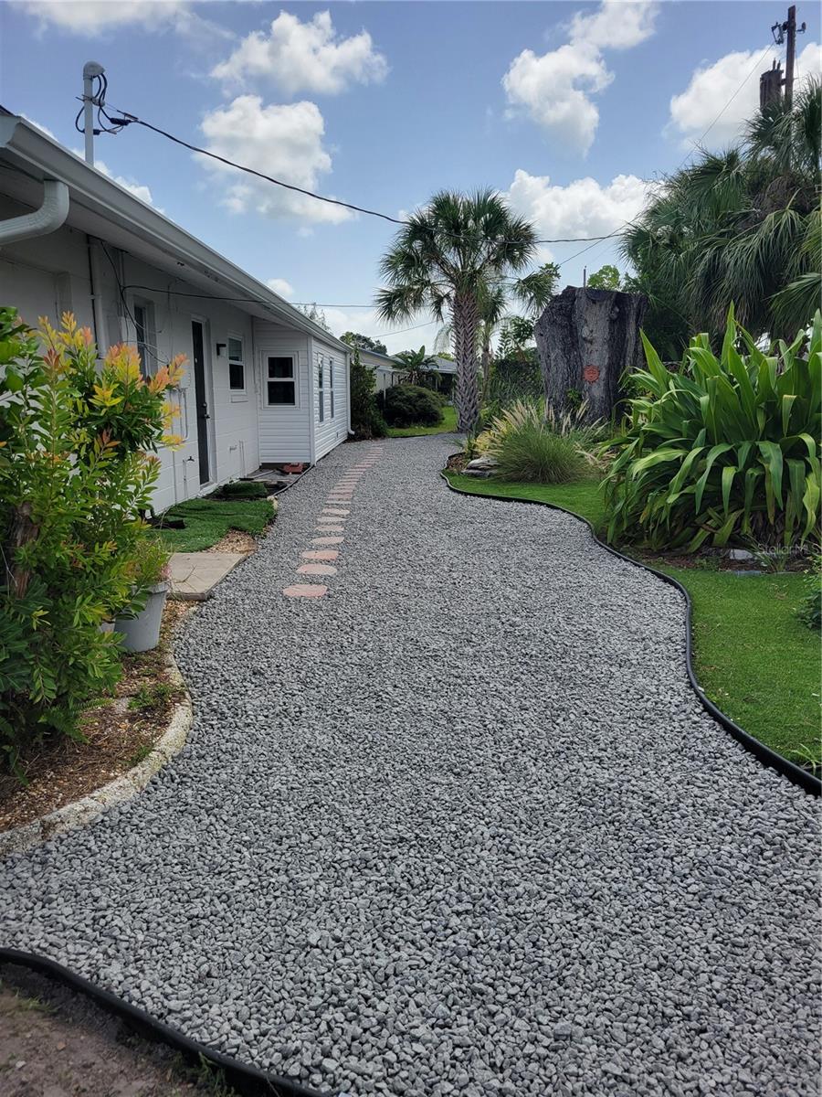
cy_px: 548
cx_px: 411
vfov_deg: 67.3
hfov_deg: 53.1
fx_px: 823
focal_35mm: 26
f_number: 1.8
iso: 40
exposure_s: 1/2128
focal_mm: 5.4
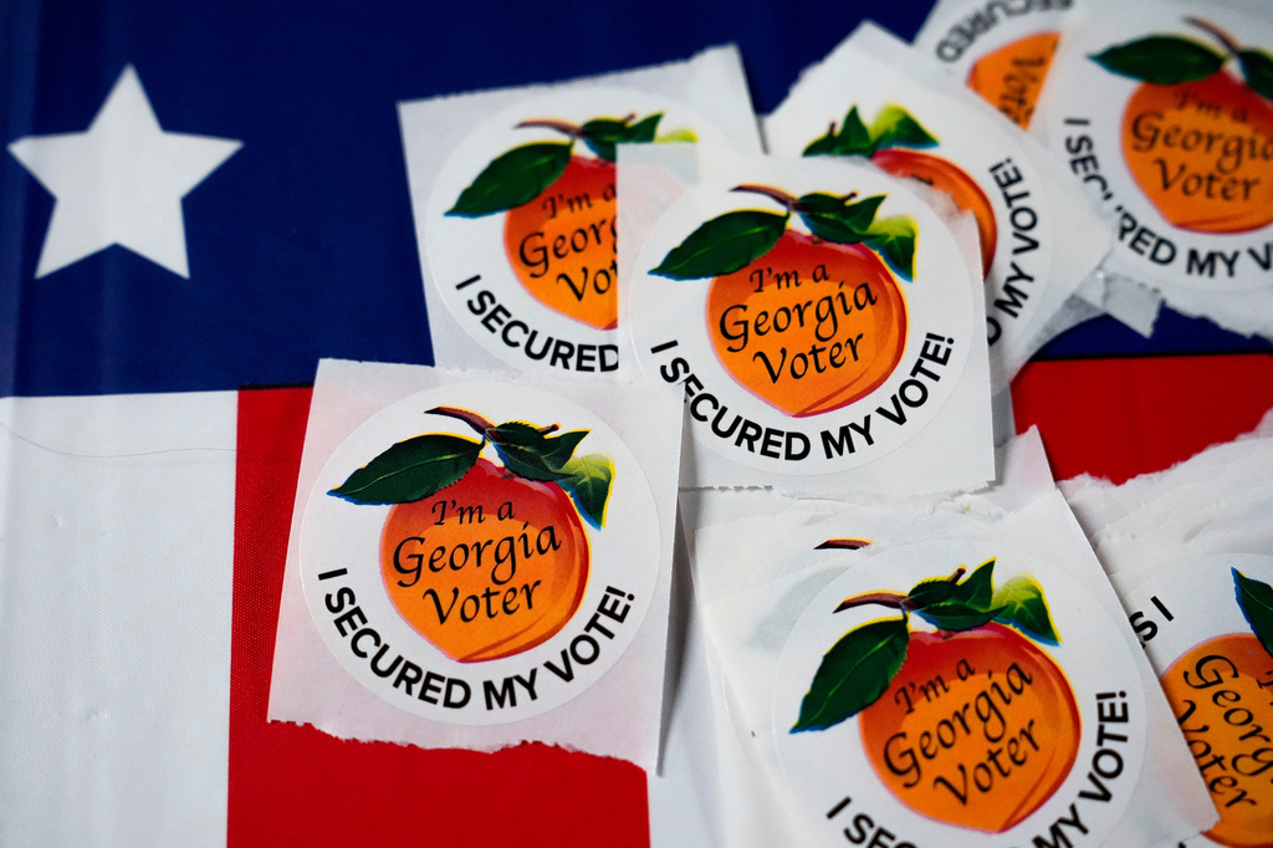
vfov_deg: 26.5
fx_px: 1803
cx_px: 636
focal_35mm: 51
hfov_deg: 38.9
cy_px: 424
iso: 5000
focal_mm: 51
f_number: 3.5
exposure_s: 1/500
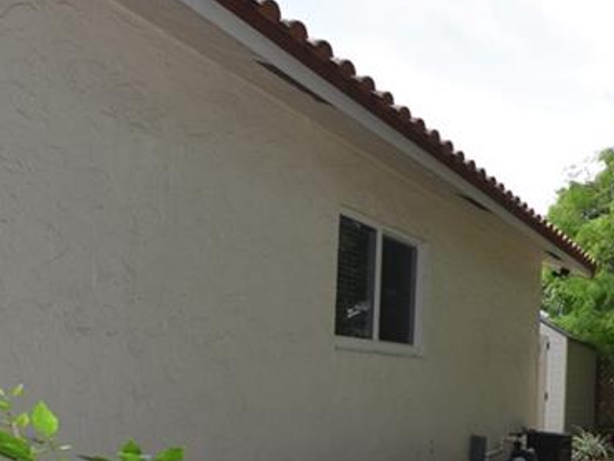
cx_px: 795
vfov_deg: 35.3
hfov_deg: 33.9
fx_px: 710
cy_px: 340
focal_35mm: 40
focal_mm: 10
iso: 160
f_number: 7.1
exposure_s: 1/200
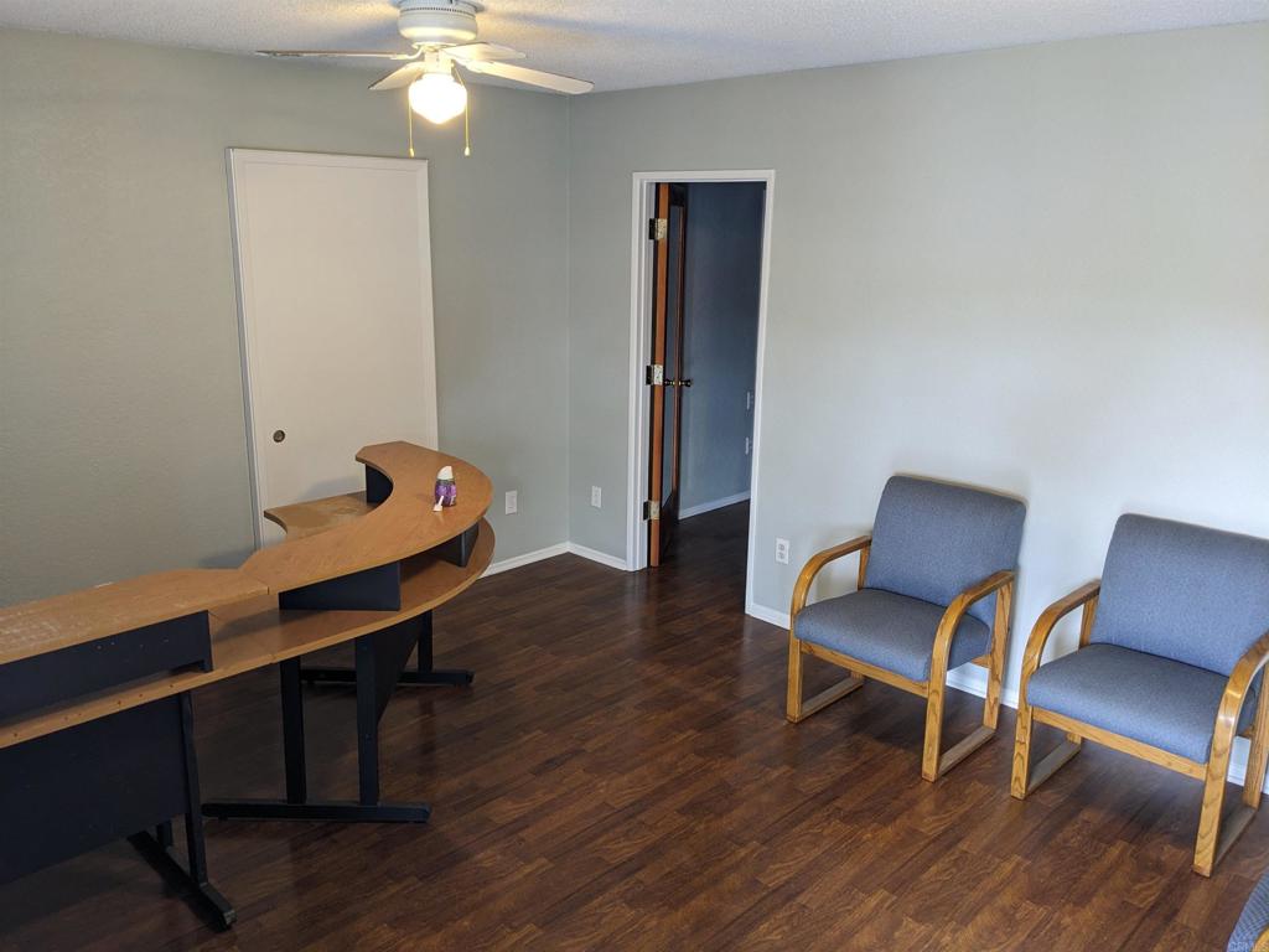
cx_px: 634
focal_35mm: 27
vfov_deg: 51.4
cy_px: 476
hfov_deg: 65.3
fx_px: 990
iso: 87
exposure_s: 1/24.4
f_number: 1.73
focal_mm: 4.38
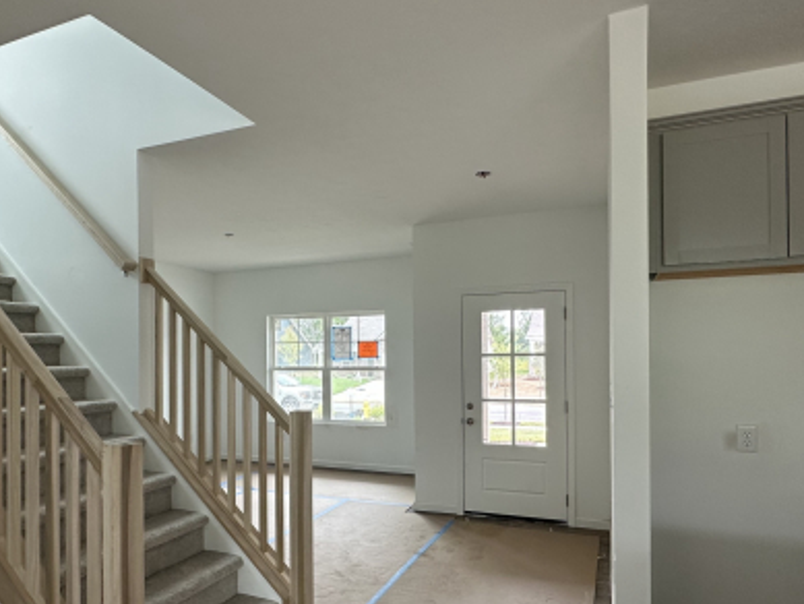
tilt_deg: -0.6
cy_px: 358
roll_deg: +0.1
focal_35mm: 24
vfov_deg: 56.5
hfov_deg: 71.5
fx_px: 558
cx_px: 373
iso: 125
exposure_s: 1/99
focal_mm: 2.22
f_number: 2.2
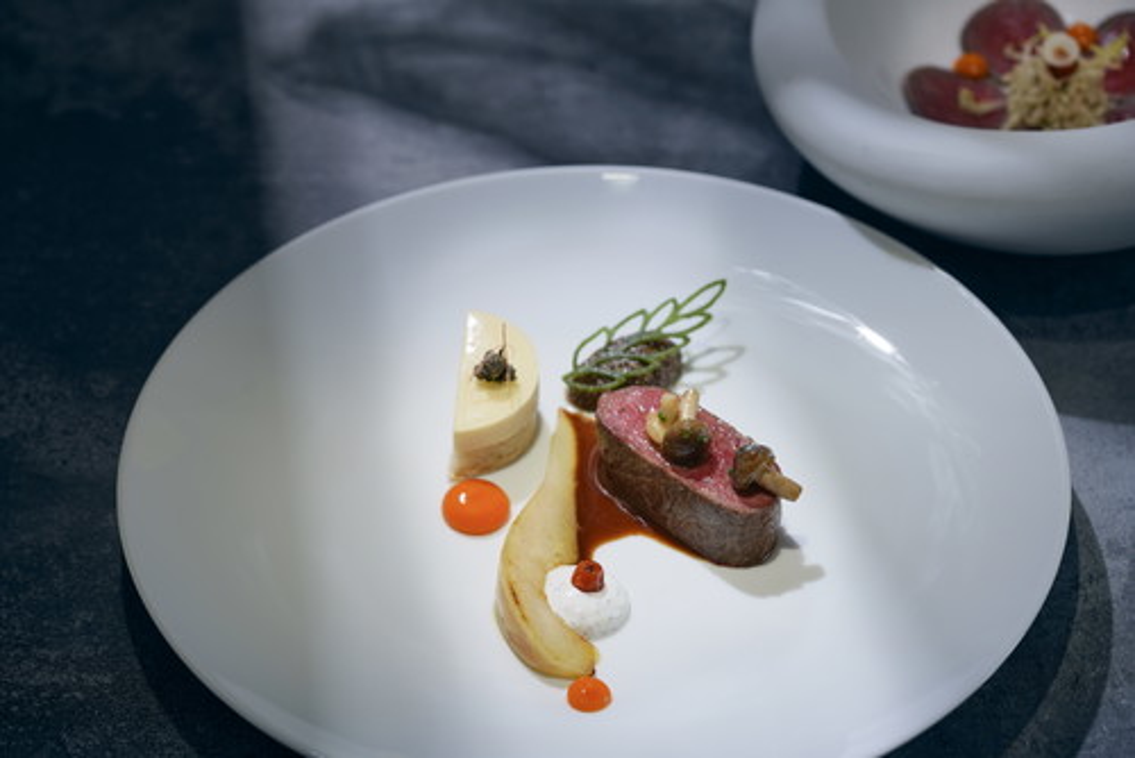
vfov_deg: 15.2
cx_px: 568
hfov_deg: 22.6
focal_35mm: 90
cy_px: 379
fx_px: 2839
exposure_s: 1/15
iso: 100
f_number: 5.6
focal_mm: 90
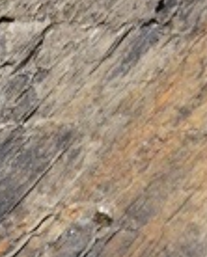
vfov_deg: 4.0
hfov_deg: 3.2
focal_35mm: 485
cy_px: -124
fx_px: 3701
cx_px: 312
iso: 160
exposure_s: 1/160
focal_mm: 55
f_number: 10
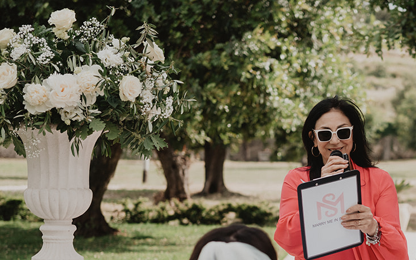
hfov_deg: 18.5
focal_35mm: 111
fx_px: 1258
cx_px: 367
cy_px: 214
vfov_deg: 11.7
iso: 200
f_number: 2.5
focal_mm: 50
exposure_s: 1/3200
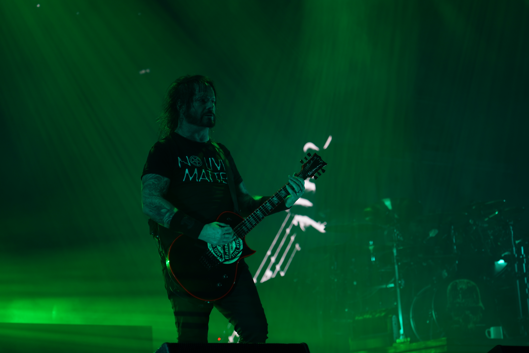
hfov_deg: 19.5
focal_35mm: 105
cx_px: 264
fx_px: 1543
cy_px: 176
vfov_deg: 13.0
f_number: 4
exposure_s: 1/125
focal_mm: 105
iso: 250
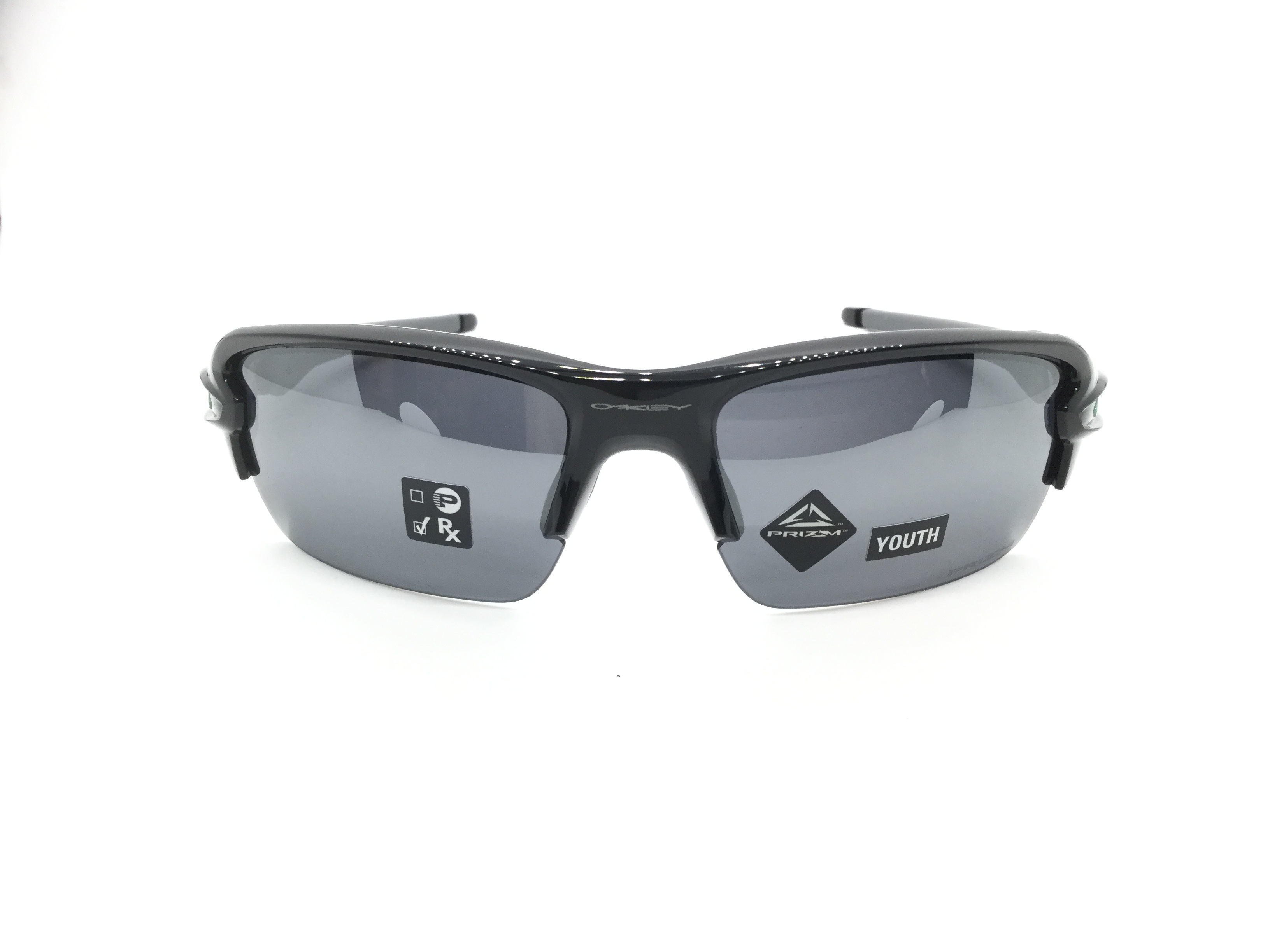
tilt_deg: -28.3
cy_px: 476
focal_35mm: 31
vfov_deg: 45.4
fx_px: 1137
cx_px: 635
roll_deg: -0.7
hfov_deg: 58.4
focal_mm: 3.3
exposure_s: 1/33
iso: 40
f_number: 2.4
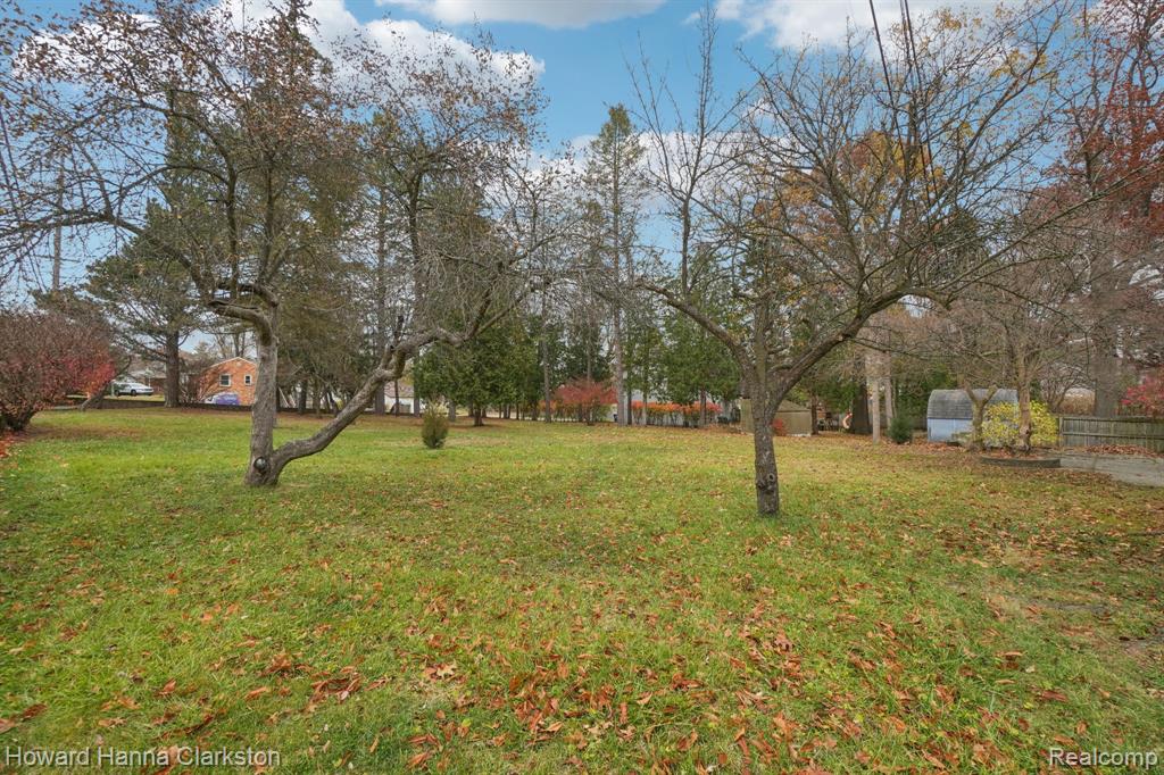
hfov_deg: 100.4
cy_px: 388
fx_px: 485
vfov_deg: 77.3
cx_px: 582
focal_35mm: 15
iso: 250
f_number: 8
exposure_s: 1/30
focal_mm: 10
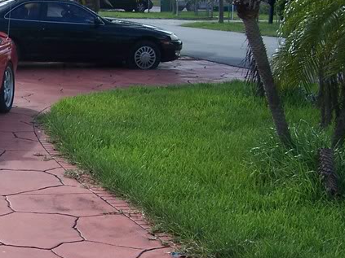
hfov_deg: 20.4
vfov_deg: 16.0
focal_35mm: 92
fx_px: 917
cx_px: -28
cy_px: 109
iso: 80
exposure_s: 1/750
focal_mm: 6.3
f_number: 2.8
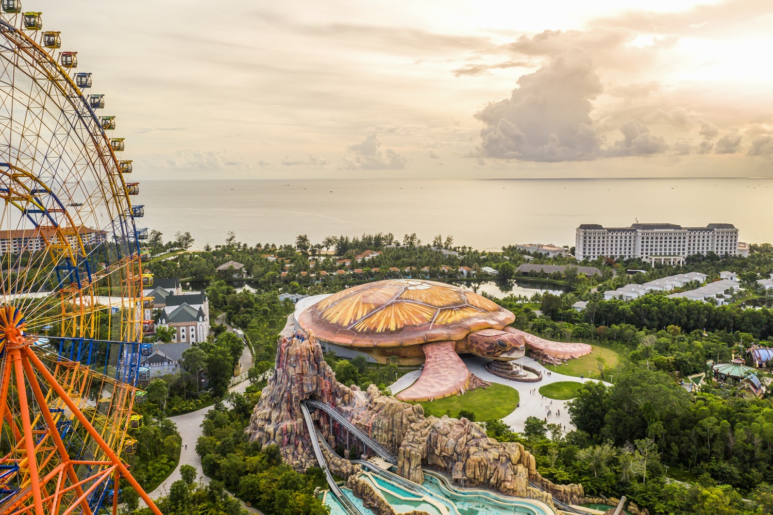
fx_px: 601
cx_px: 386
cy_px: 258
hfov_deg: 65.5
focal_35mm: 28
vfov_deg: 46.4
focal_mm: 10.26
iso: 100
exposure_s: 1/320
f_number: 5.6
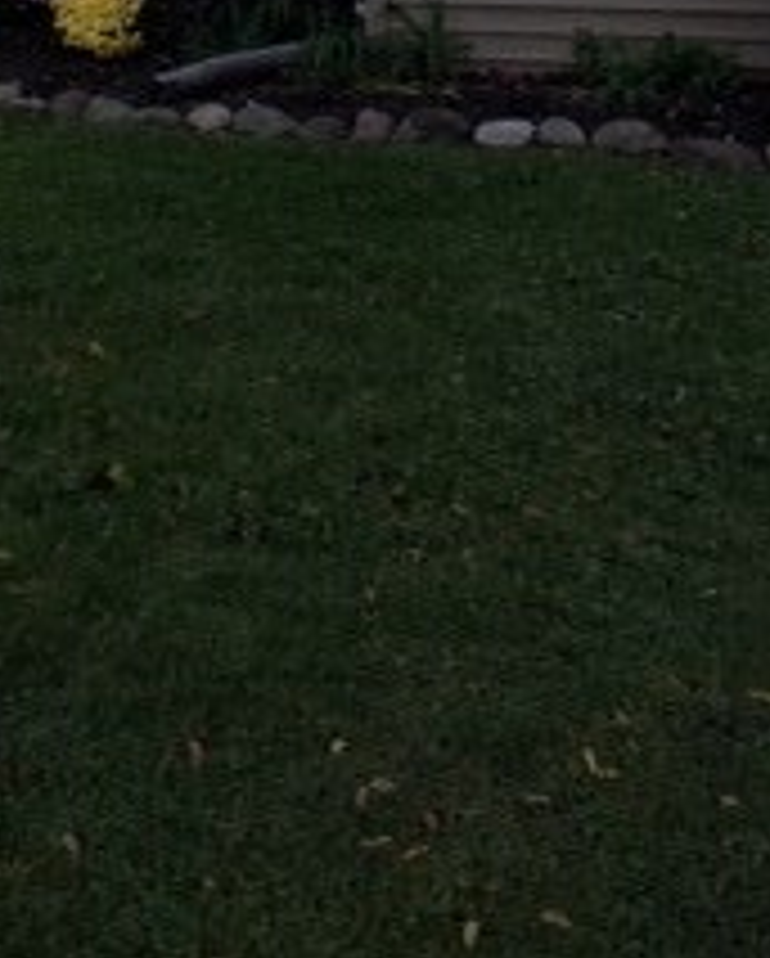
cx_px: 356
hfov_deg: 18.1
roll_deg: +0.1
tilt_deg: +4.8
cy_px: -463
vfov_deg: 19.6
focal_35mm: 85
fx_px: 2416
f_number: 2.2
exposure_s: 1/210
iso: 25
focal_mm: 4.15
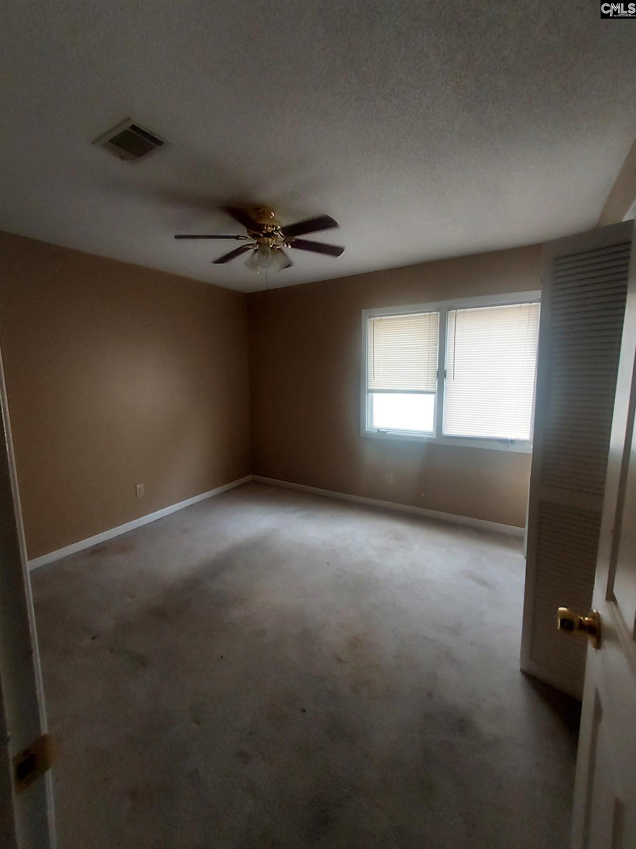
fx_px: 318
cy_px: 424
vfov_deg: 106.2
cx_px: 318
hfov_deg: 89.9
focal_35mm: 13
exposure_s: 1/50
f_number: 2.2
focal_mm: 1.42
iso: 80
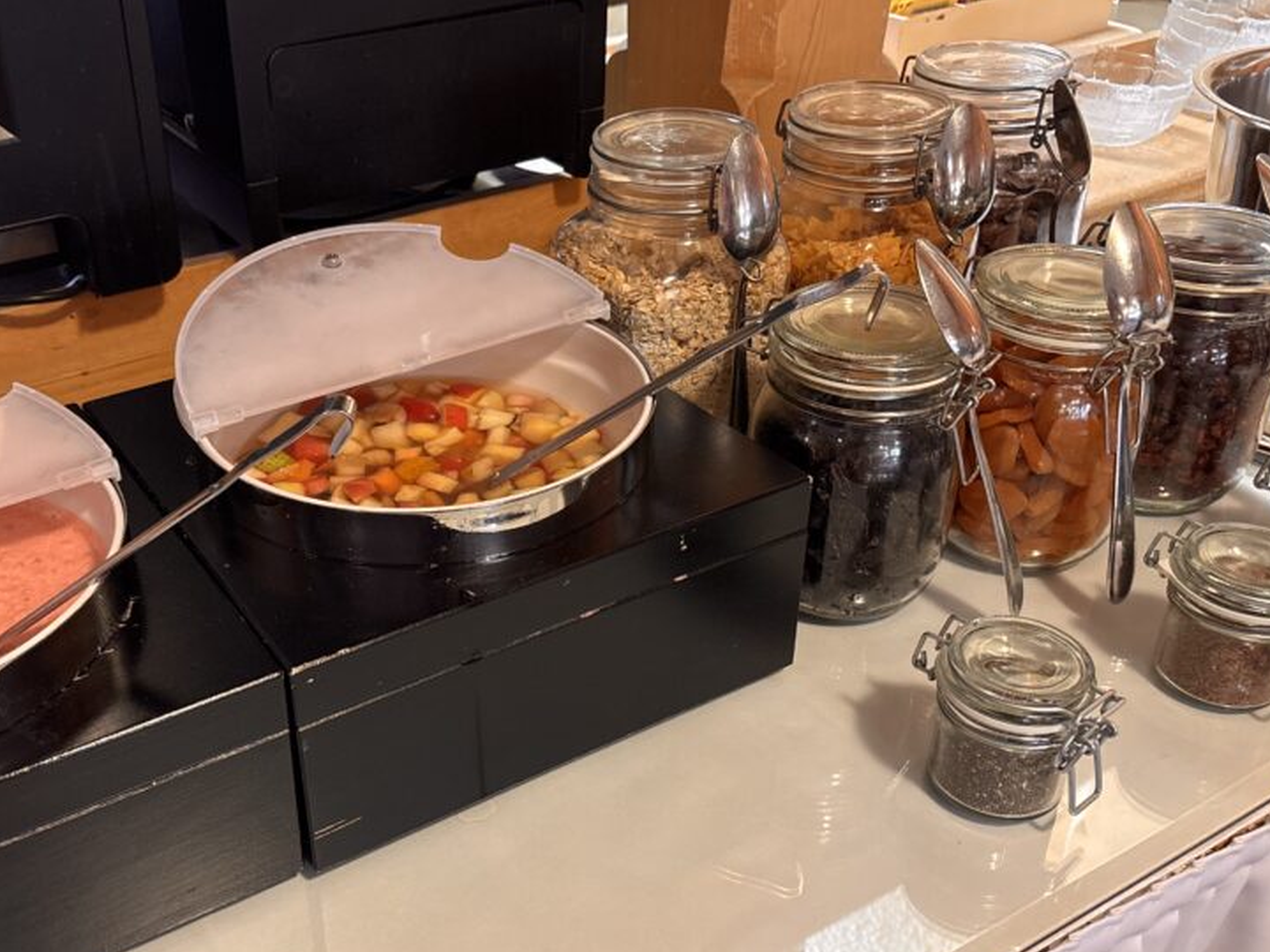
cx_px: 444
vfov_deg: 38.6
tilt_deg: -34.0
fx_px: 1357
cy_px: 520
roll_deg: +1.9
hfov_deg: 49.4
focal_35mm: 37
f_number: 1.6
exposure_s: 1/33
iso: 400
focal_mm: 5.96
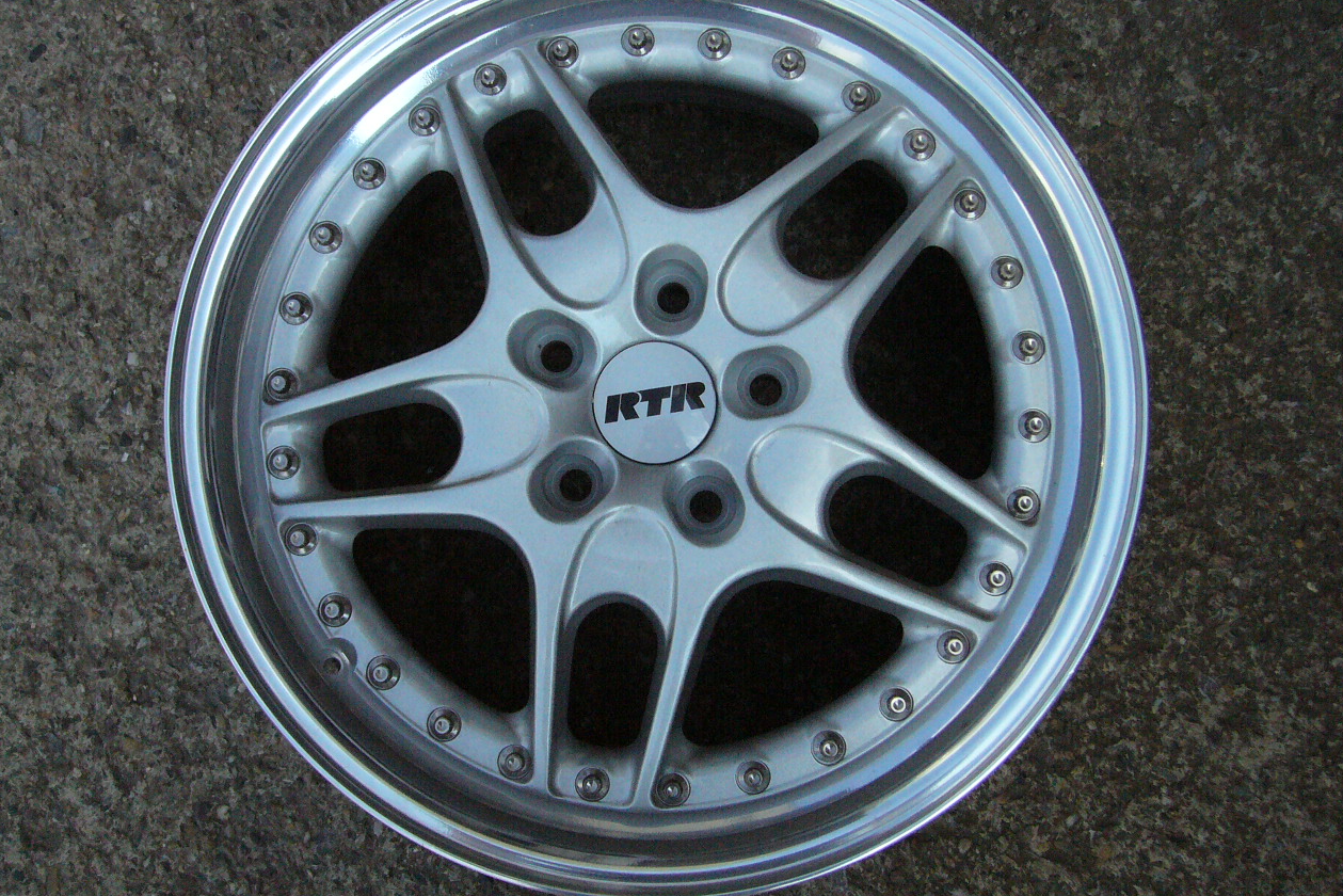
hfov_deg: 51.9
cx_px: 674
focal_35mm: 37
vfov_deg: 35.9
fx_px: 1381
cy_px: 421
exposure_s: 1/800
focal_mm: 5.8
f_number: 5.6
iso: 400
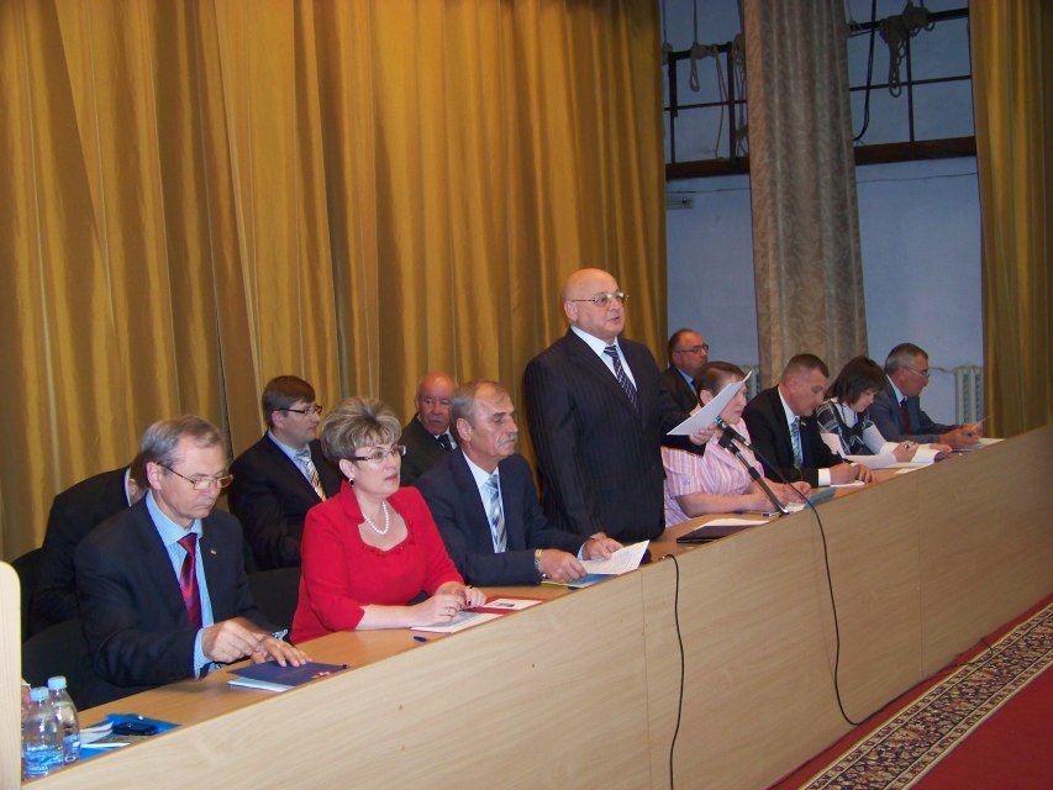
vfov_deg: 33.6
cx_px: 526
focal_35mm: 43
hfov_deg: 43.8
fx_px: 1308
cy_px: 395
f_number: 2.8
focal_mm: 6.75
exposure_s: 1/30
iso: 200
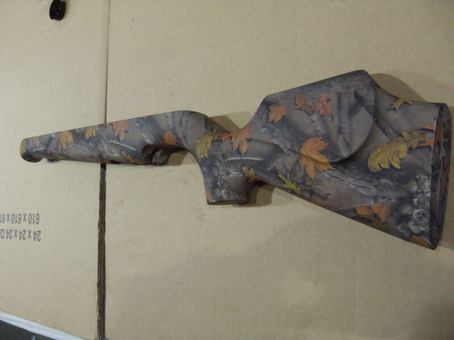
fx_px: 459
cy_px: 170
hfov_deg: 52.6
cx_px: 227
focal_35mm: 35
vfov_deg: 40.7
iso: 200
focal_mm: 6.3
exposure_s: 1/30
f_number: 2.8
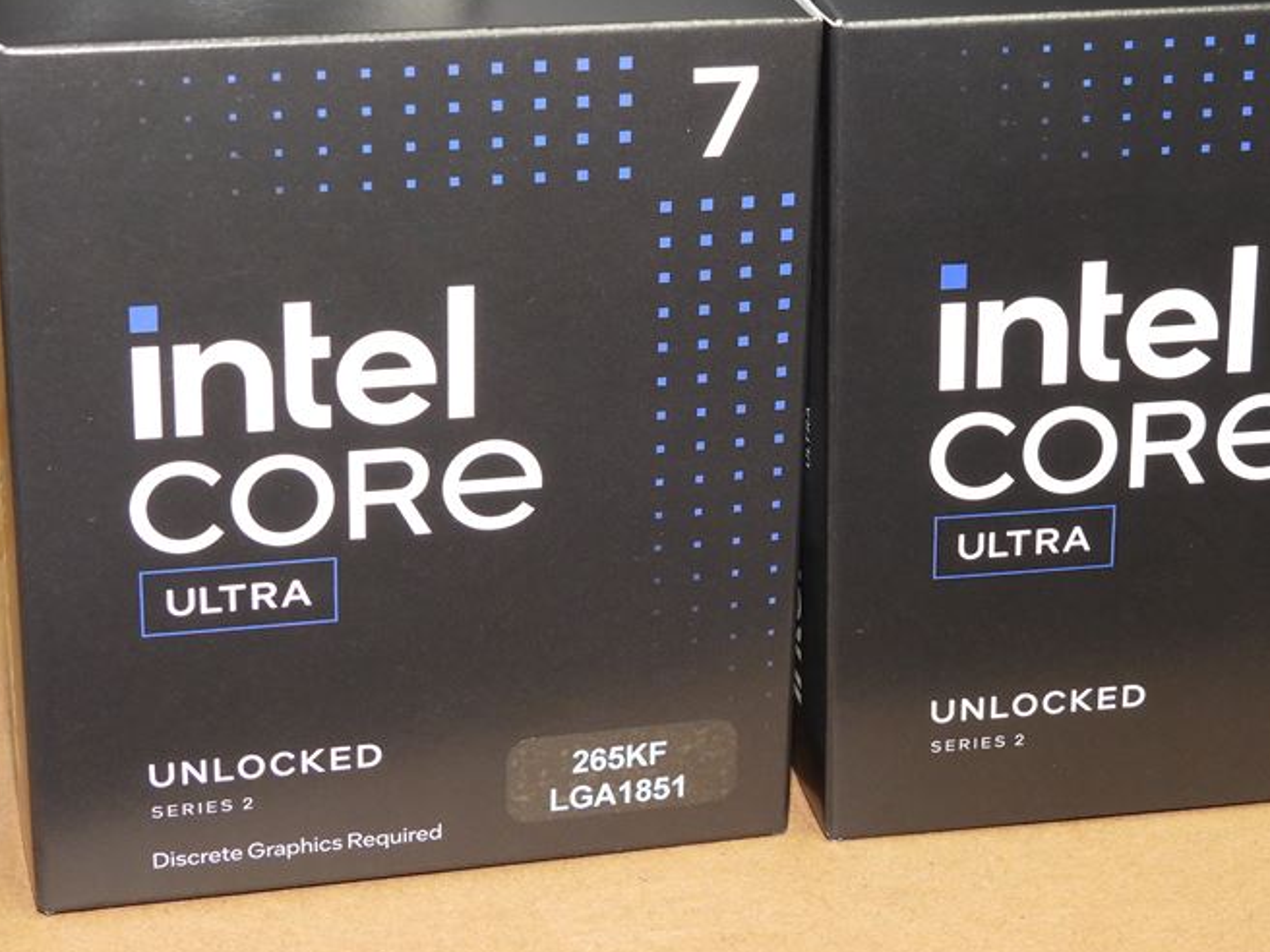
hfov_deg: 25.0
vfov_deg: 18.8
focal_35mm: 78
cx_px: 743
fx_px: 2862
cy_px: 284
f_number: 3.5
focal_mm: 8.9
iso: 200
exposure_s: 1/30
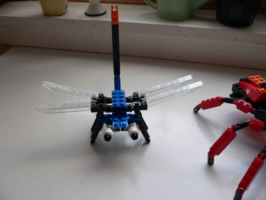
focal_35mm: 36
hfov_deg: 51.4
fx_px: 277
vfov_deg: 39.7
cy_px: 100
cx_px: 133
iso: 200
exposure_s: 1/40
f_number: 2.8
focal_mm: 6
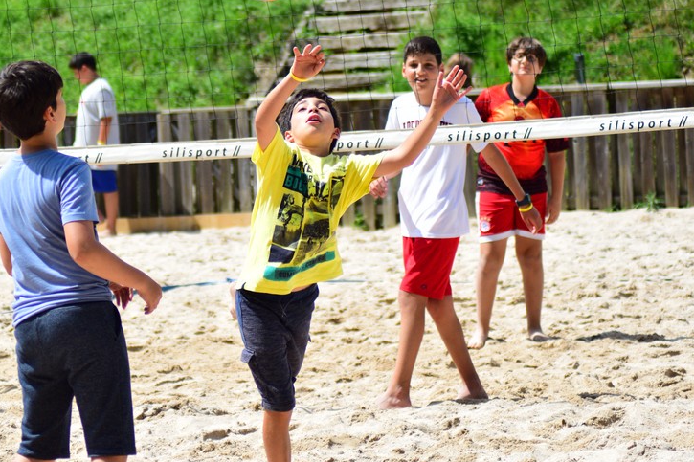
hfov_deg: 10.5
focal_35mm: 195
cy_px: 139
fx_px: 3758
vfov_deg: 7.0
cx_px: 242
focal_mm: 92
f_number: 4
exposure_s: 1/3200
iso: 560
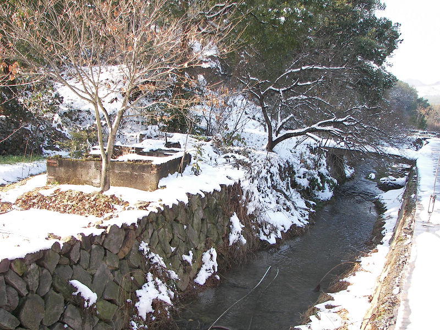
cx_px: 220
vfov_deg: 39.7
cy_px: 165
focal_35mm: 36
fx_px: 458
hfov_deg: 51.4
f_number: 2.8
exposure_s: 1/125
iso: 50
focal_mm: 6
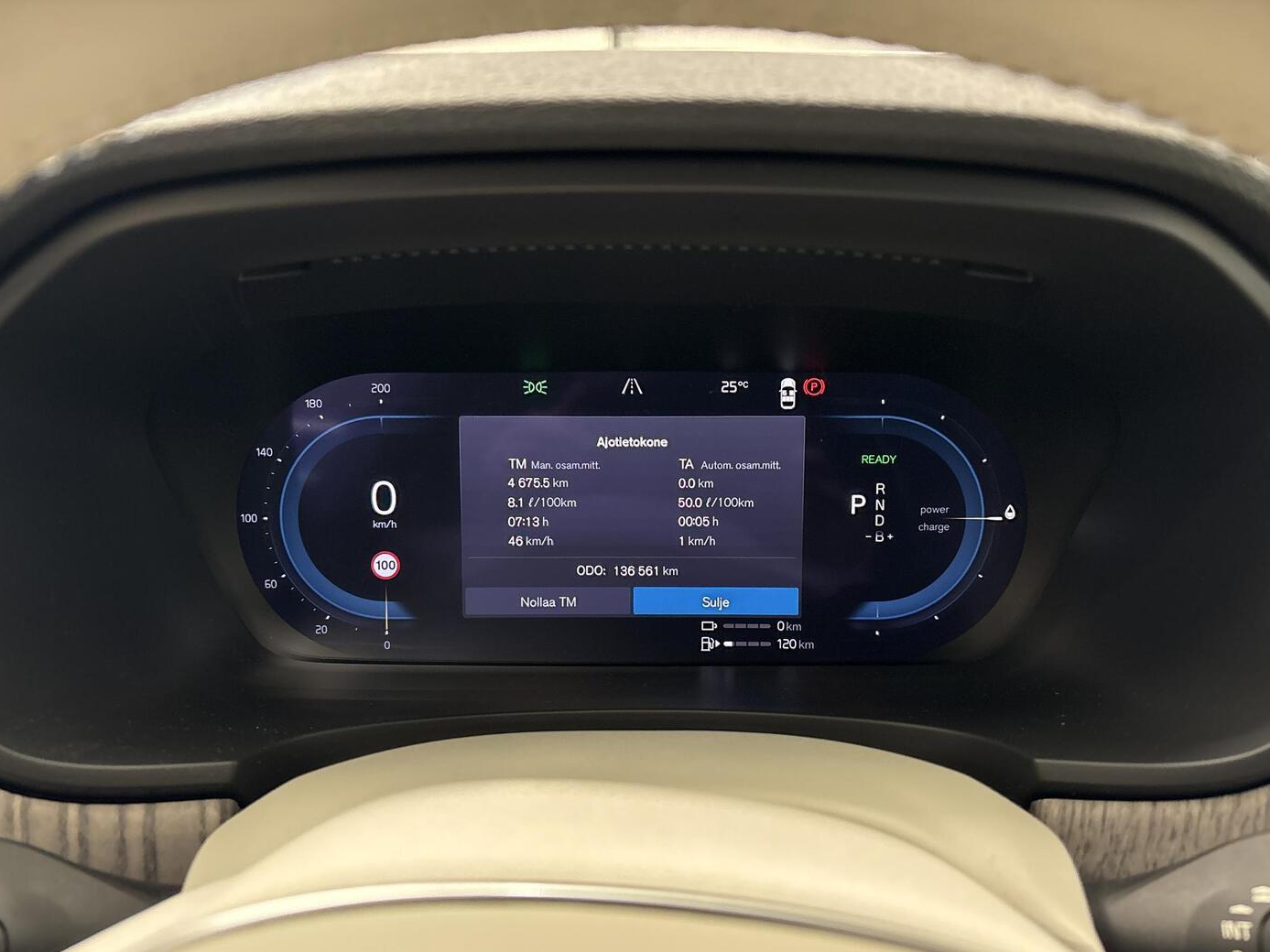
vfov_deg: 51.3
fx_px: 990
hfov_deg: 65.3
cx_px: 625
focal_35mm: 27
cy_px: 492
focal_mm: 5.96
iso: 500
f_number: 1.6
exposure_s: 1/25
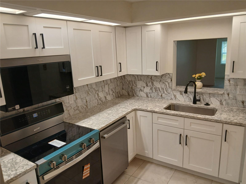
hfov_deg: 67.3
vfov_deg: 53.1
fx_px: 185
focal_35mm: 26
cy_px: 92
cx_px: 123
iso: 50
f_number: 1.8
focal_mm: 3.98
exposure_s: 1/60
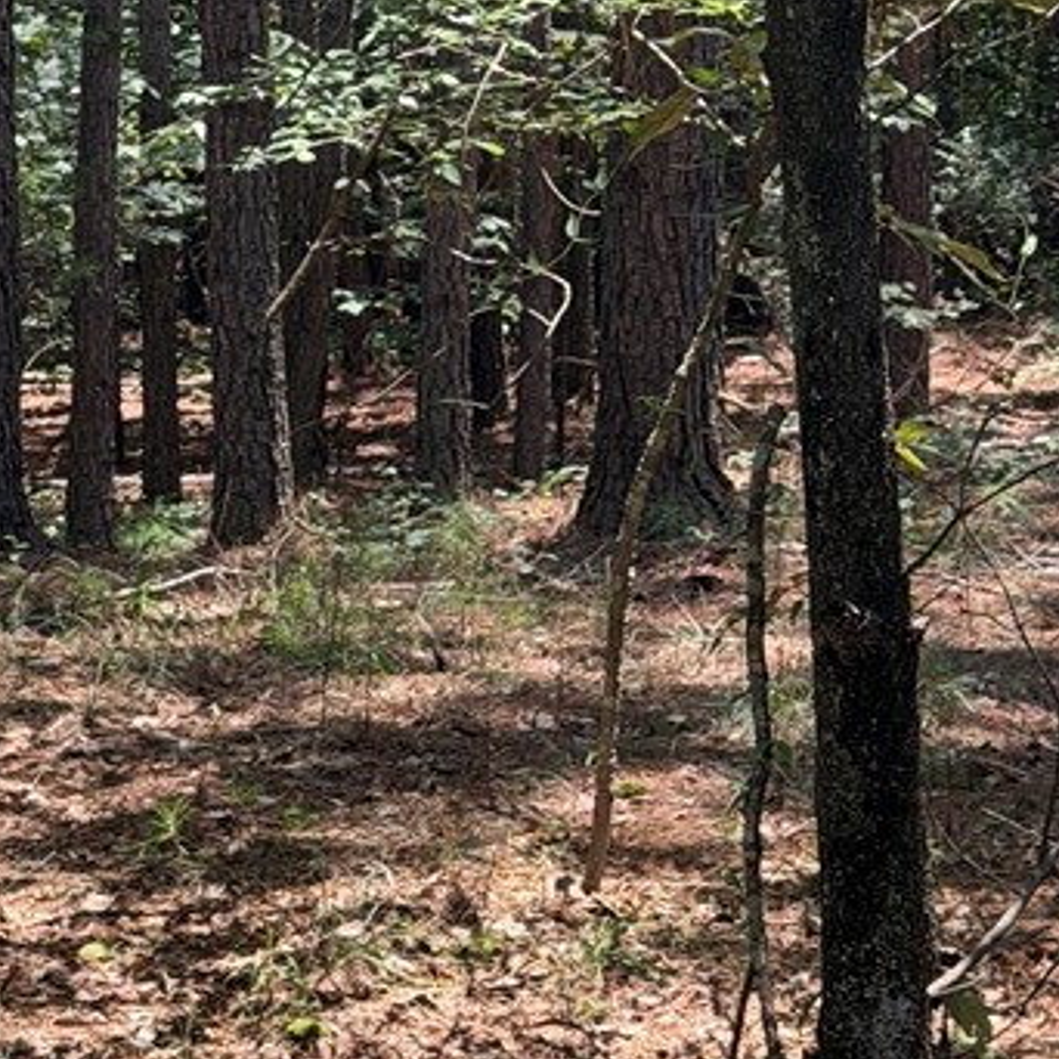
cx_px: 285
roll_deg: +1.8
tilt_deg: -1.6
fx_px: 4396
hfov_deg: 13.7
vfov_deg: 13.4
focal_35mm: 127
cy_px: -211
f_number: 1.78
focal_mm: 6.76
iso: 64
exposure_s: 1/379
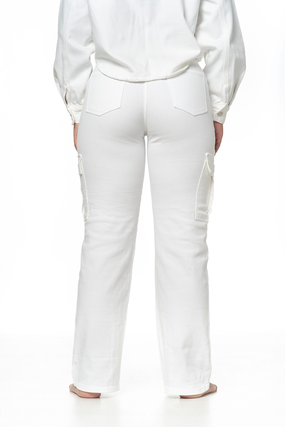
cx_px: 142
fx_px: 1009
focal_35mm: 85
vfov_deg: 23.9
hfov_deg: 16.1
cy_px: 214
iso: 50
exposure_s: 1/160
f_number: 6.3
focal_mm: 85
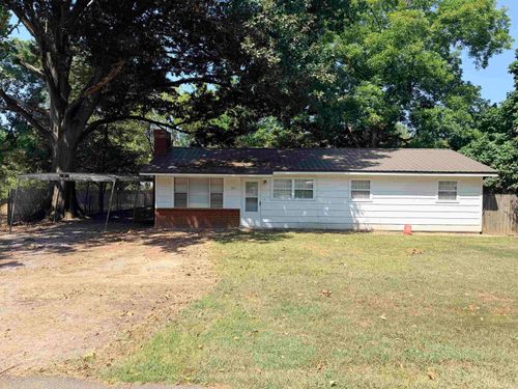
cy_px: 194
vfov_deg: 56.8
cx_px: 259
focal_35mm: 24
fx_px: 359
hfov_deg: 71.6
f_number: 1.78
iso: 80
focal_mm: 6.76
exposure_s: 1/2611
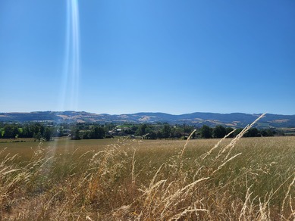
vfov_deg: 53.1
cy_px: 110
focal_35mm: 26
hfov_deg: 67.3
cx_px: 148
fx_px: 222
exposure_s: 1/4349
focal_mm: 5.4
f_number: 1.8
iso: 40
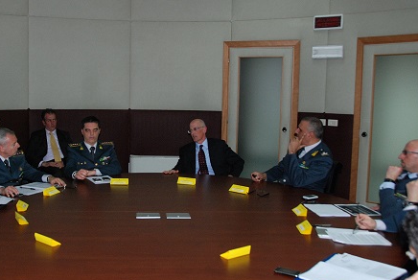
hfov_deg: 47.8
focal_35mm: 40
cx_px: 146
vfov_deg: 33.5
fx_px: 465
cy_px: 140
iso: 640
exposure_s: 1/60
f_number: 4.5
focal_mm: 20
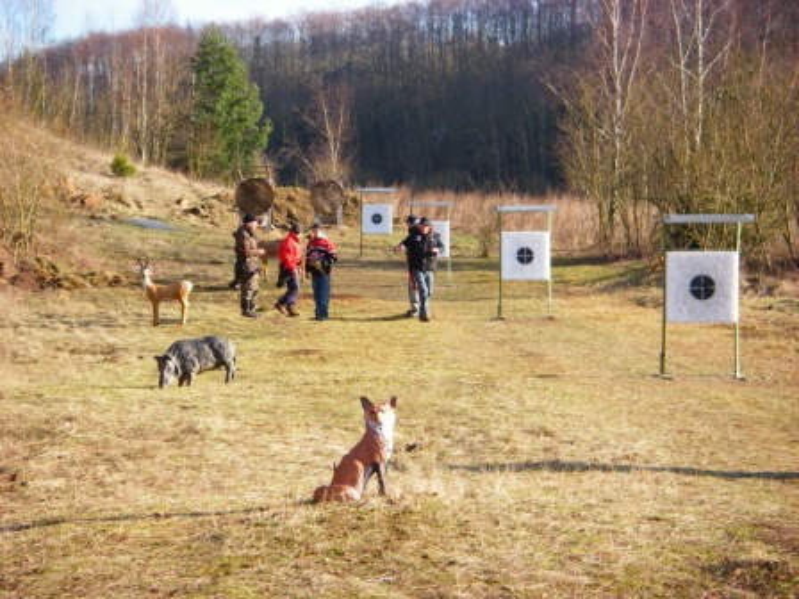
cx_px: 400
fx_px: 1916
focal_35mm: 83
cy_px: 300
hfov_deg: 23.6
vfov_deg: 17.8
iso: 64
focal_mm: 13.8
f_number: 3.9
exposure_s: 1/160
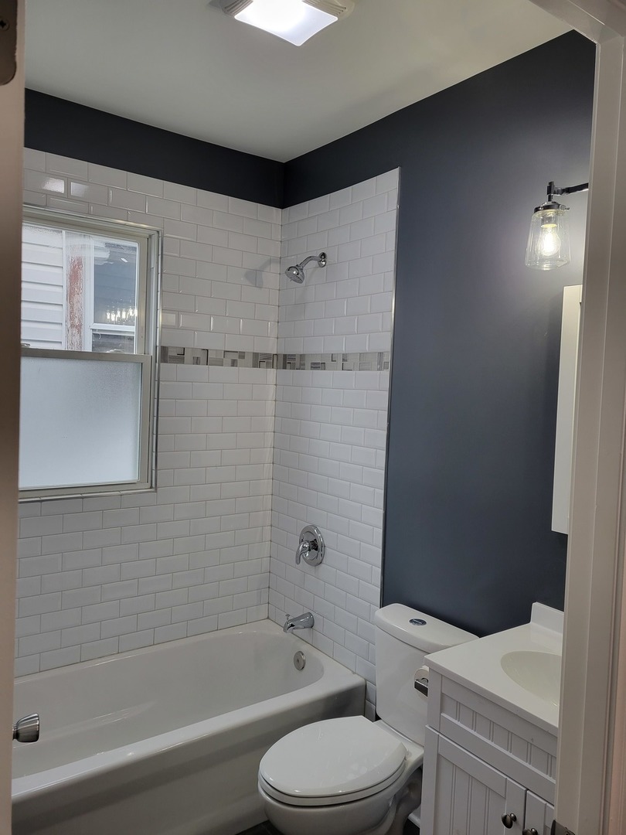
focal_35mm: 26
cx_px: 313
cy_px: 418
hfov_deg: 53.1
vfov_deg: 67.3
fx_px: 627
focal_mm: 5.4
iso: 80
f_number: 1.8
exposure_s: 1/120
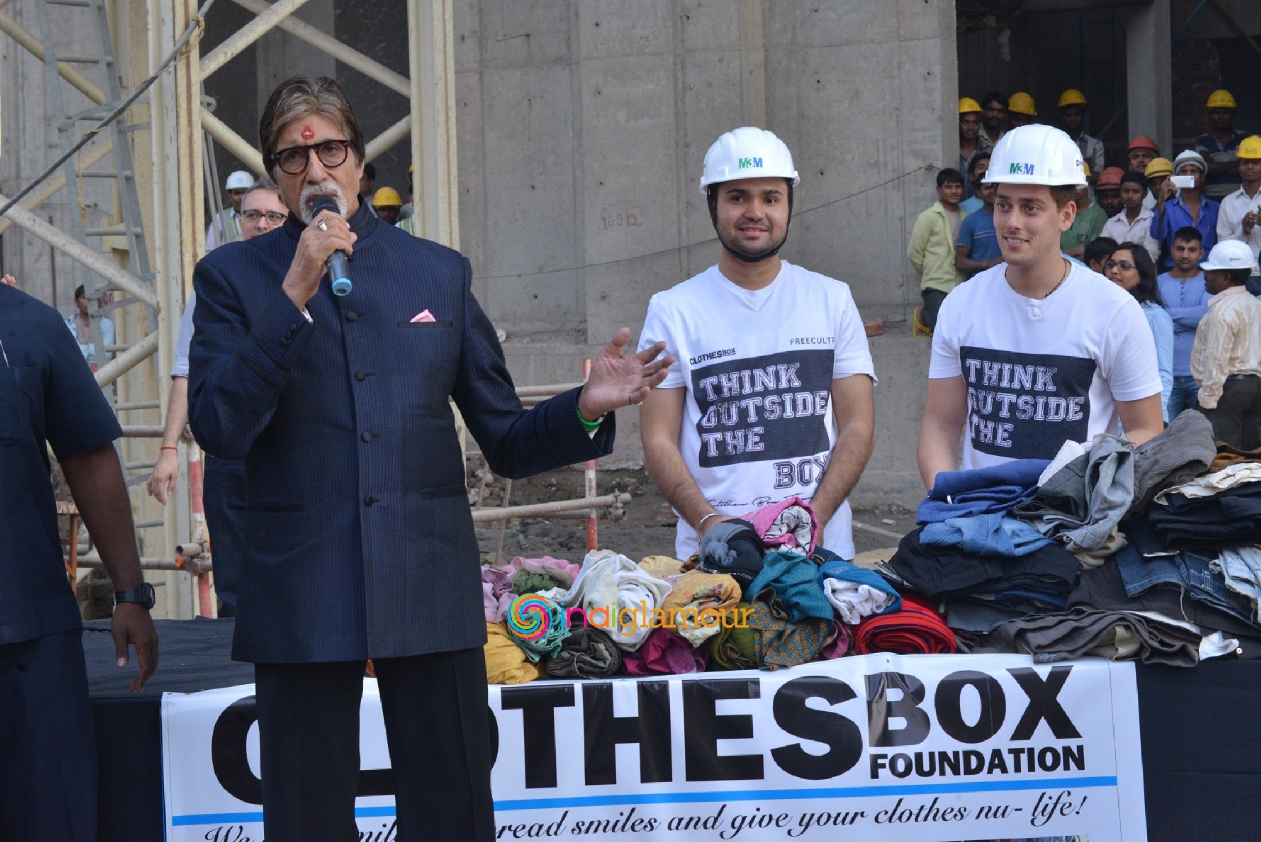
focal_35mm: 95
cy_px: 421
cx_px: 630
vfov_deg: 14.4
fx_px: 3329
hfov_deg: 21.5
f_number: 14
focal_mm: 95
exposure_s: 1/250
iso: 1250
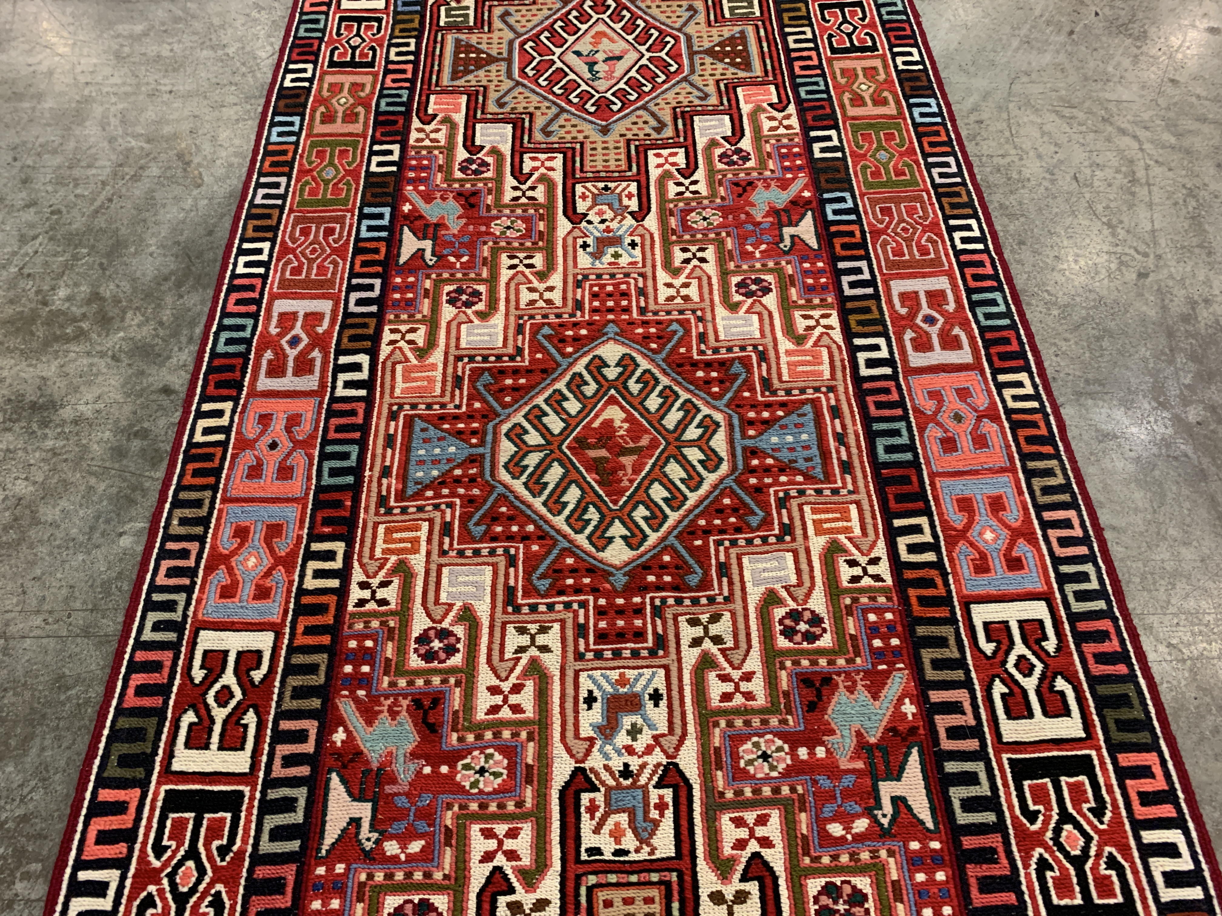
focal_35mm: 26
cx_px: 611
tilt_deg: -57.2
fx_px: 918
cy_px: 458
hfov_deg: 67.3
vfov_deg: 53.1
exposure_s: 1/60
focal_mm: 4.25
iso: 250
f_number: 1.8
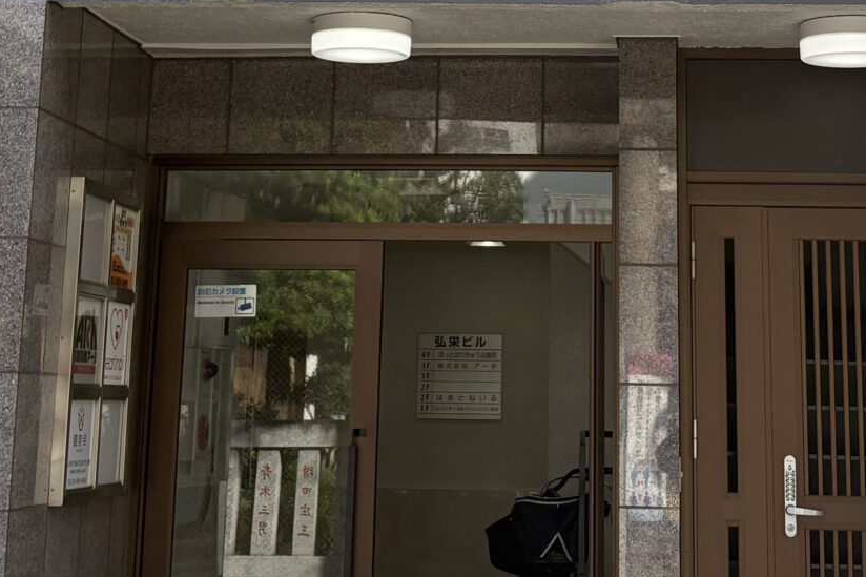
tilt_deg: +13.4
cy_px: -92
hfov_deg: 24.2
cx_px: 515
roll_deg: -0.5
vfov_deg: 15.7
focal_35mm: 84
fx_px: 2020
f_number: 1.6
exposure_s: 1/1667
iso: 64
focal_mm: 5.96
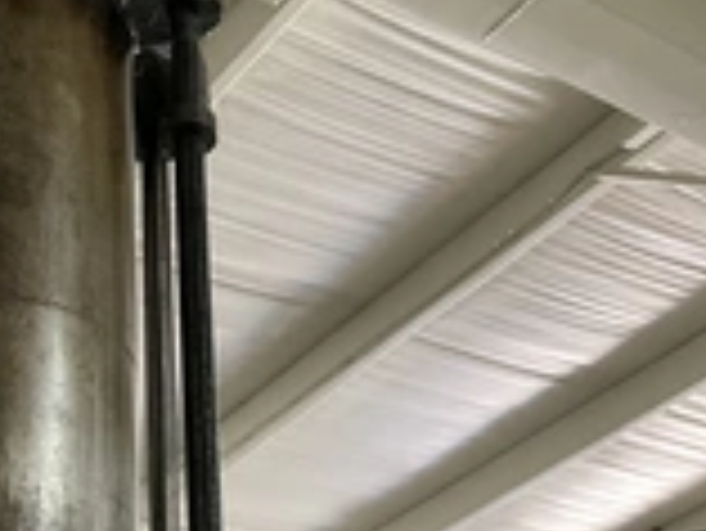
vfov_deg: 19.8
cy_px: 410
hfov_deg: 25.5
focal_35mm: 74
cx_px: 81
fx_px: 1510
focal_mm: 3
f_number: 1.8
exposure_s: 1/60
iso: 250
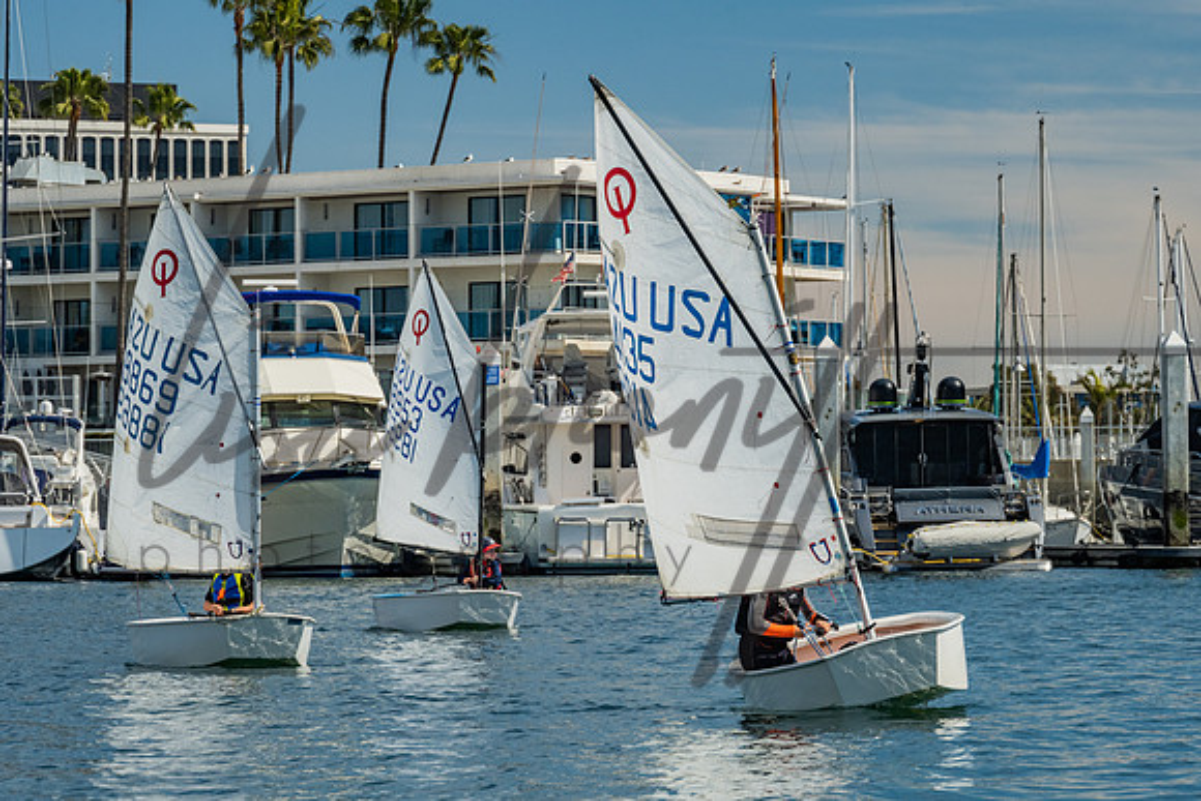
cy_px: 423
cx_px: 603
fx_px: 5372
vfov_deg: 8.5
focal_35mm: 161
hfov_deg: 12.8
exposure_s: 1/500
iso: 250
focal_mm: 140
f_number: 10
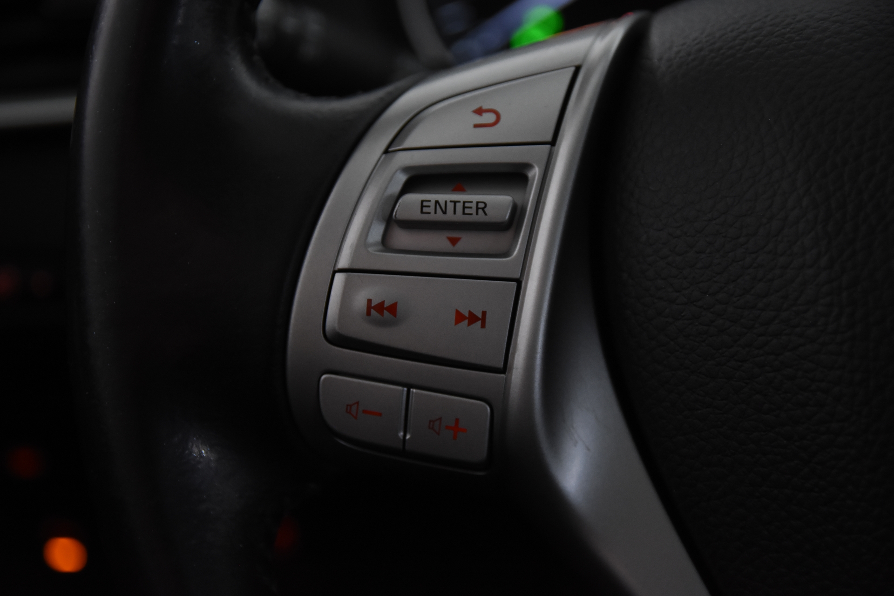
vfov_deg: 18.2
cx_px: 447
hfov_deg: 27.0
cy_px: 298
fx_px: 1862
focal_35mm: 75
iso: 2000
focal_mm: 50
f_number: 3.8
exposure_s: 1/80
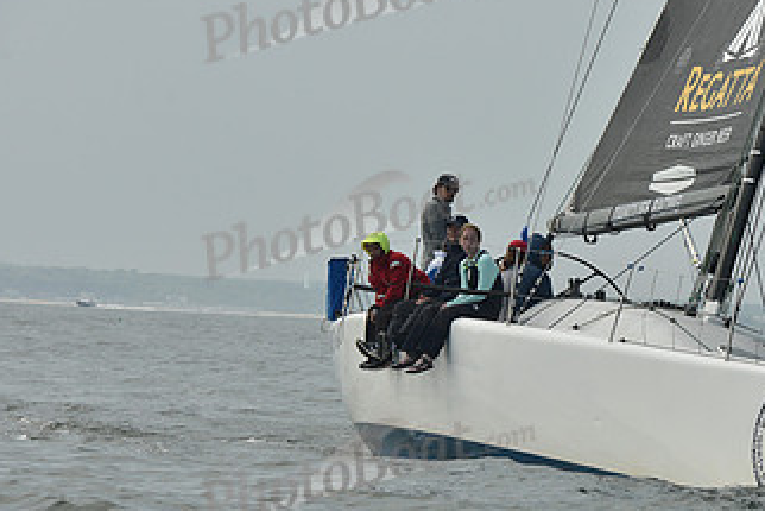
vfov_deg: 5.3
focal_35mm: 261
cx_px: 660
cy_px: 310
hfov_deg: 7.9
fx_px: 5548
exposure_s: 1/640
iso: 250
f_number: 8
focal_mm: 145
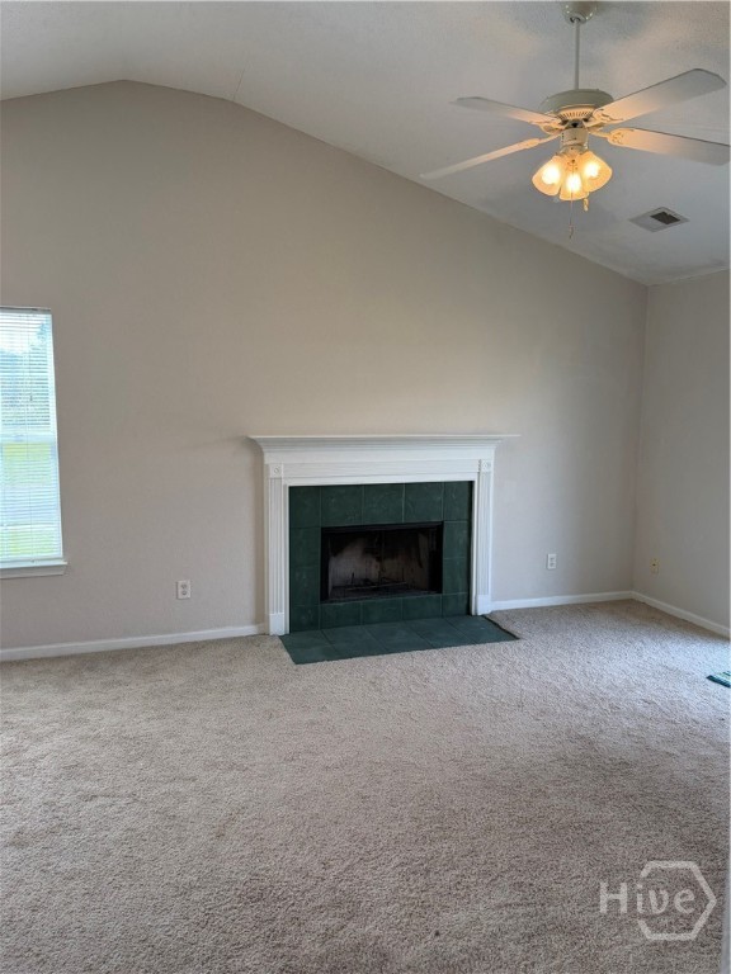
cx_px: 366
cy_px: 487
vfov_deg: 71.6
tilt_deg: -7.1
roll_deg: -1.3
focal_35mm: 24
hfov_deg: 56.8
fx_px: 676
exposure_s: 1/138
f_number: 1.78
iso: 64
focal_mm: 6.76
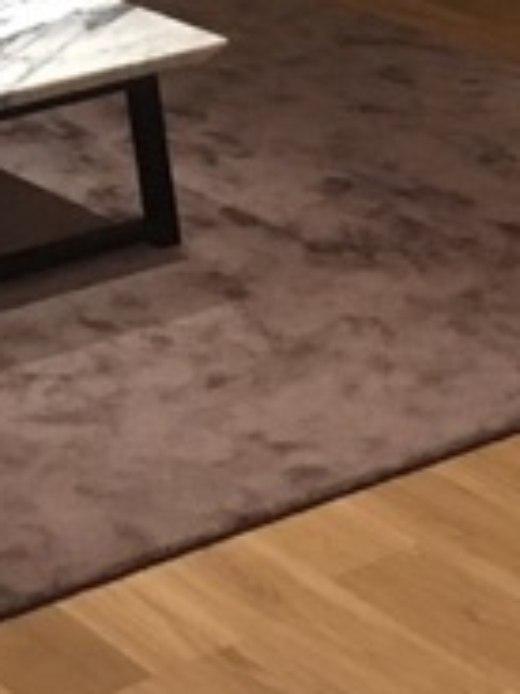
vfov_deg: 14.8
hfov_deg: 11.6
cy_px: -264
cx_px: -83
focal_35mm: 126
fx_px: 2524
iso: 200
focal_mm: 4.15
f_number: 2.2
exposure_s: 1/20
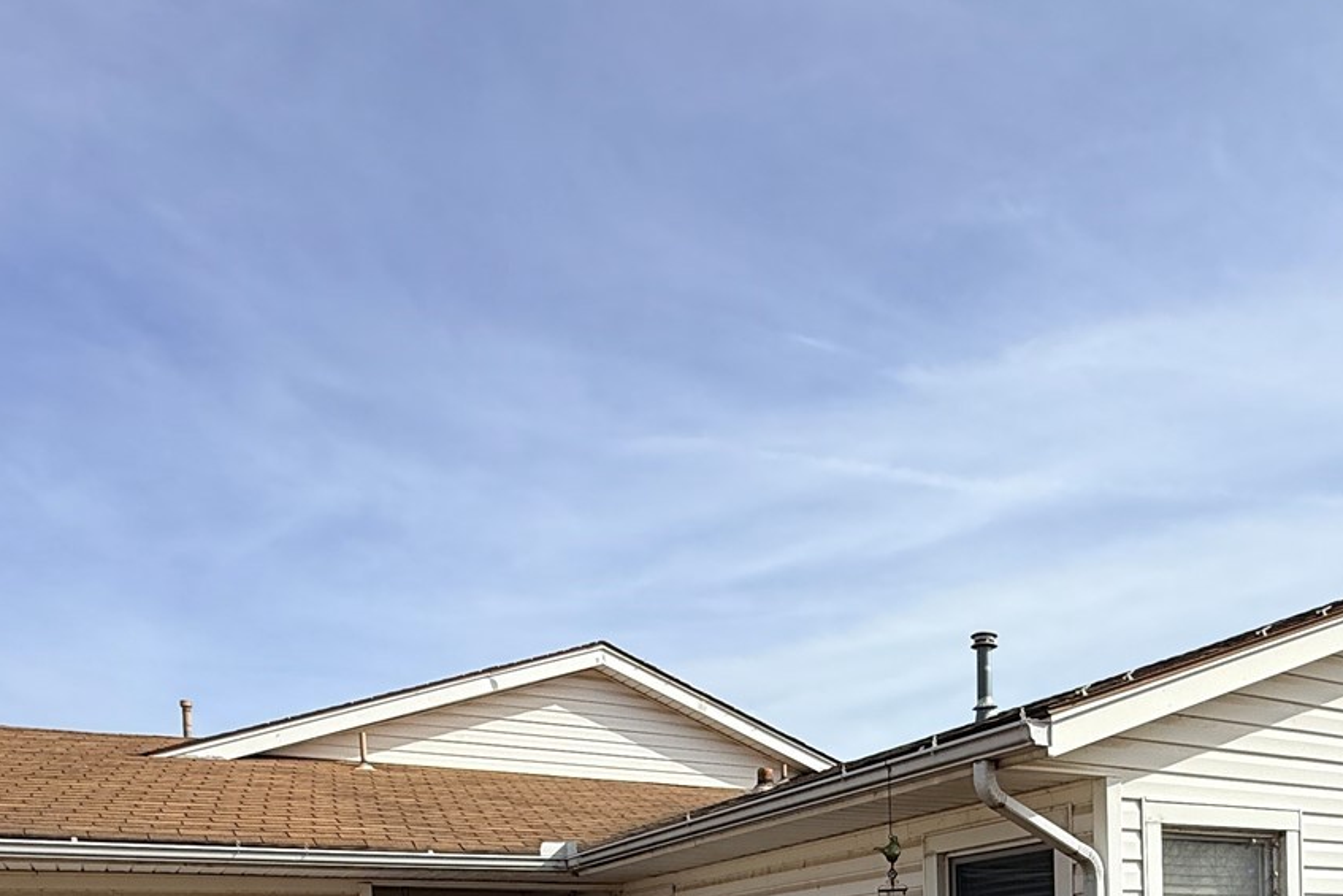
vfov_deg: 33.6
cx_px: 821
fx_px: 1231
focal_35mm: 33
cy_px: 1036
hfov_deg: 56.7
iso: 50
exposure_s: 1/2320
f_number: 2.2
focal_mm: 2.22
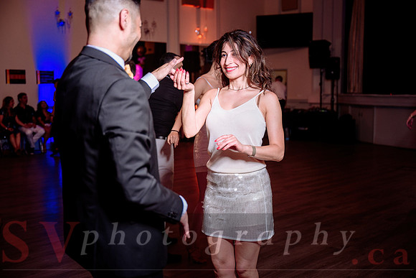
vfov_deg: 30.5
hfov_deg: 44.5
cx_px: 208
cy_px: 139
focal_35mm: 44
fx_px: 509
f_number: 2.8
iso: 800
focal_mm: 44
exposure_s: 1/60
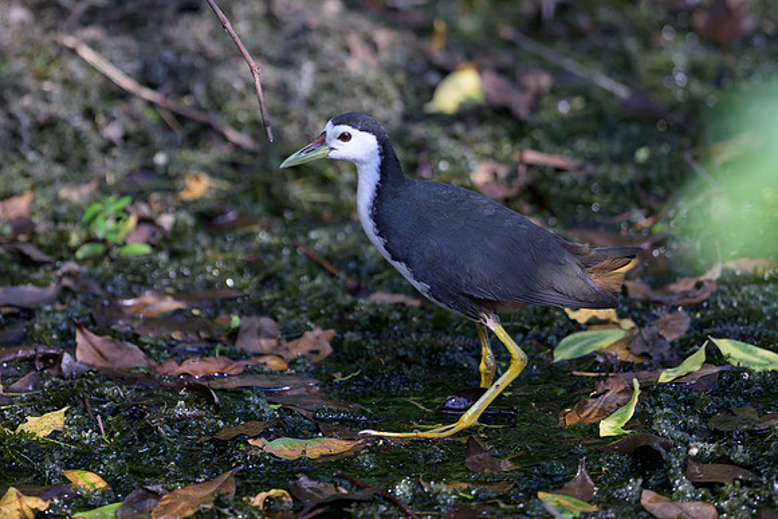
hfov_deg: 2.6
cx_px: 404
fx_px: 16910
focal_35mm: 782
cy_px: 221
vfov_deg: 1.8
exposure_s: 1/1600
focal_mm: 400
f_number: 2.8
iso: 360
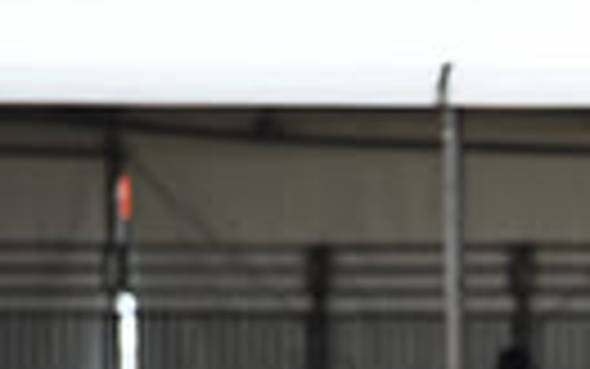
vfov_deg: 1.5
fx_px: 14558
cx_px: 1085
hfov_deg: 2.3
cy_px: 657
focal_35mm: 905
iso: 450
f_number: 4.5
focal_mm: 200
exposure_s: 1/1250
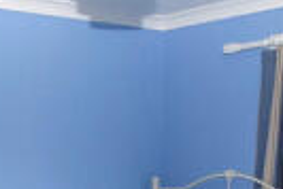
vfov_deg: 14.1
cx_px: 103
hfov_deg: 27.2
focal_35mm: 74
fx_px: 582
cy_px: 426
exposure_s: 1/60
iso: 720
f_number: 4
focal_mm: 10
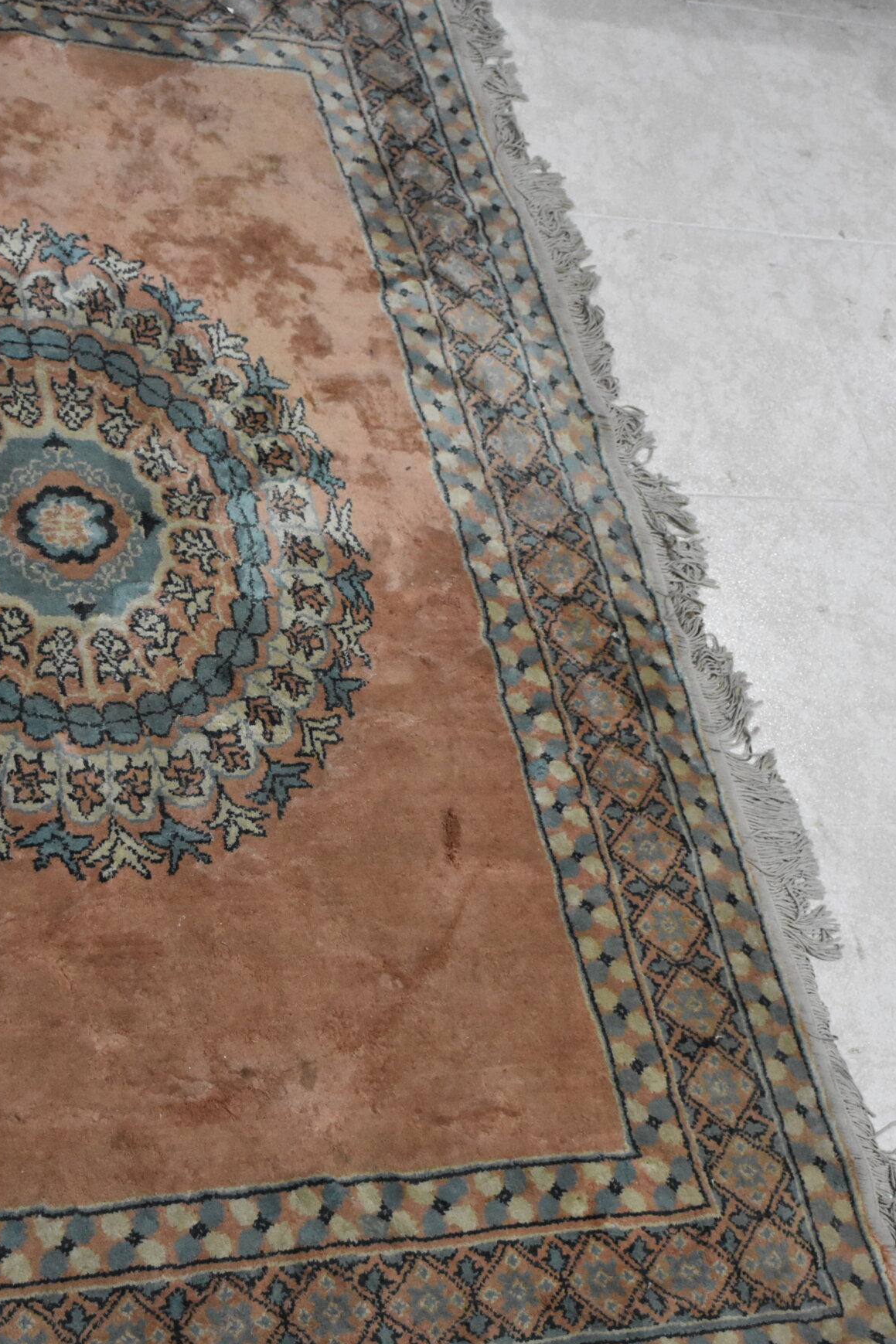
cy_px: 695
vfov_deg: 37.5
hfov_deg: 25.3
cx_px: 258
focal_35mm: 53
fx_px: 1979
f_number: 4
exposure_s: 1/60
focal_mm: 24
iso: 2800
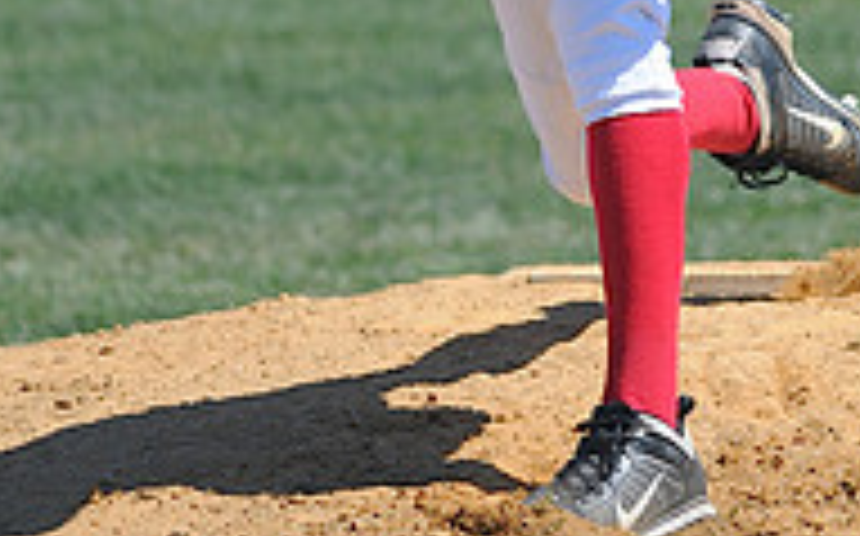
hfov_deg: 1.9
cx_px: 592
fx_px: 25314
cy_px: -432
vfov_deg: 1.2
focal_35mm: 1081
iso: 200
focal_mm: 300
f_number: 4
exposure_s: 1/1600
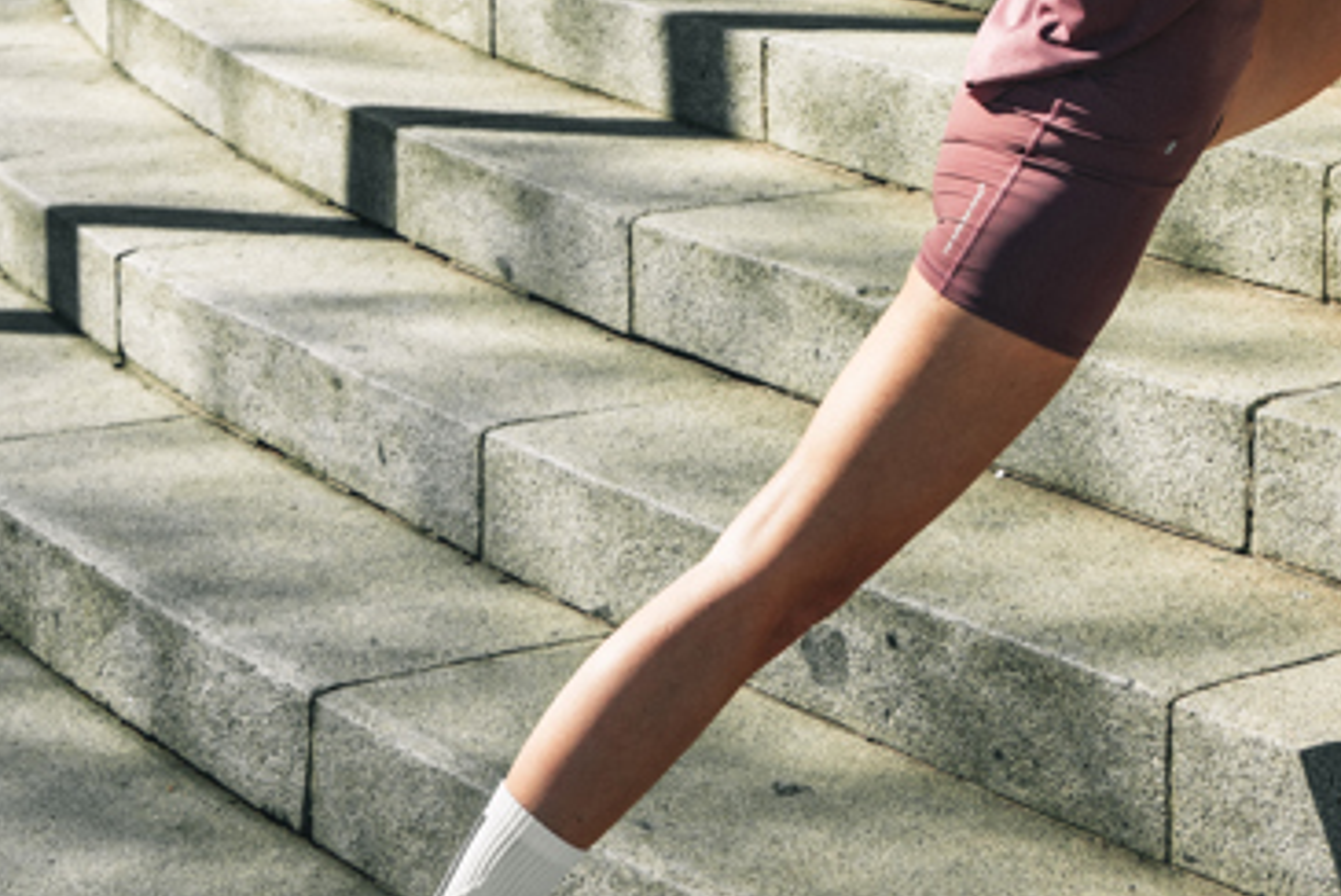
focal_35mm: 102
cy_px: -428
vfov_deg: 12.8
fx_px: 3802
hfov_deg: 19.6
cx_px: 1256
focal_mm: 36
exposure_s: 1/500
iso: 200
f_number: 6.3
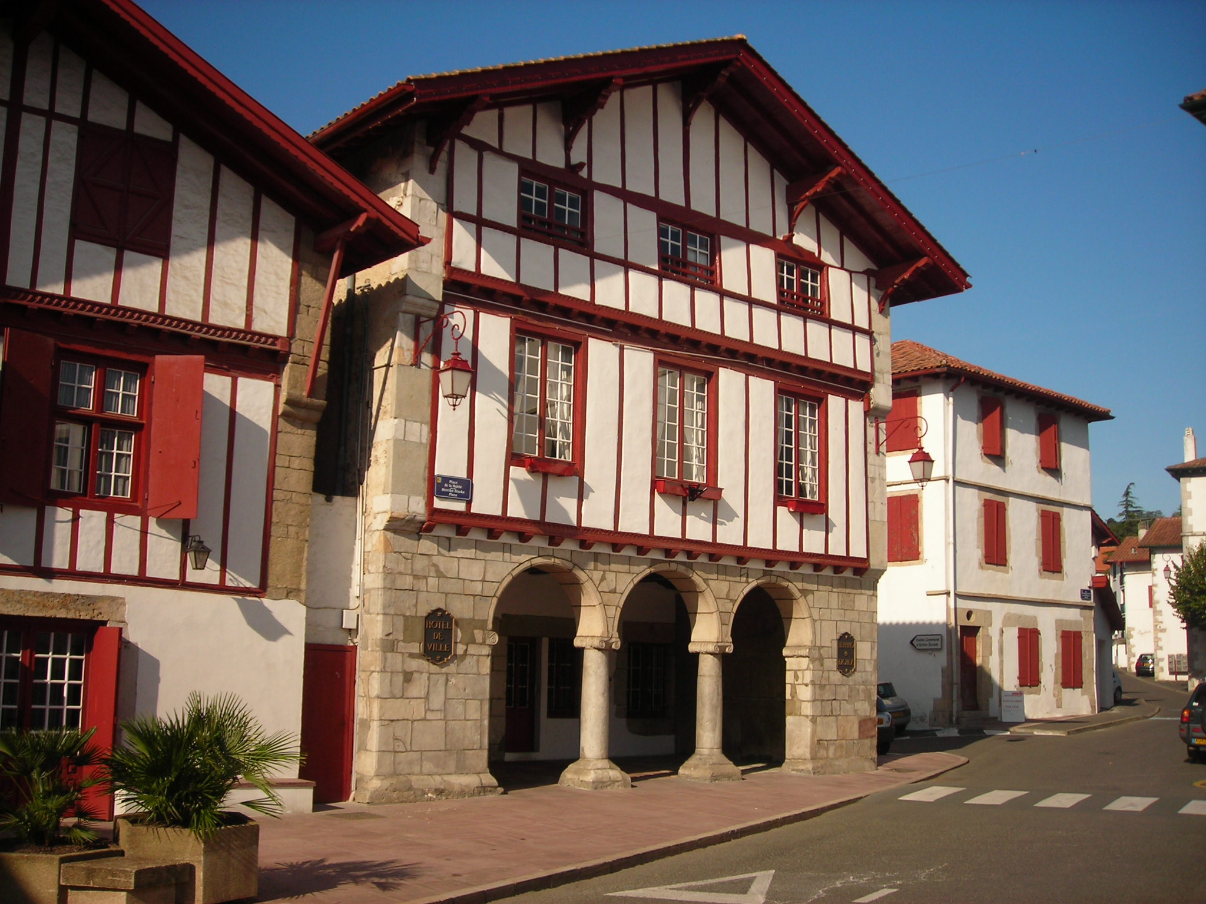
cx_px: 603
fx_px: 1324
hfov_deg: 49.0
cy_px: 452
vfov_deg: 37.7
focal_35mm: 38
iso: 50
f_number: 6.4
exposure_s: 1/253
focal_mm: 6.3
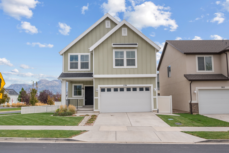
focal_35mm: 30
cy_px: 76
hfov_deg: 61.9
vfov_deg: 43.6
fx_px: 191
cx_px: 114
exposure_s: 1/400
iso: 800
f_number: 8
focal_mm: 30
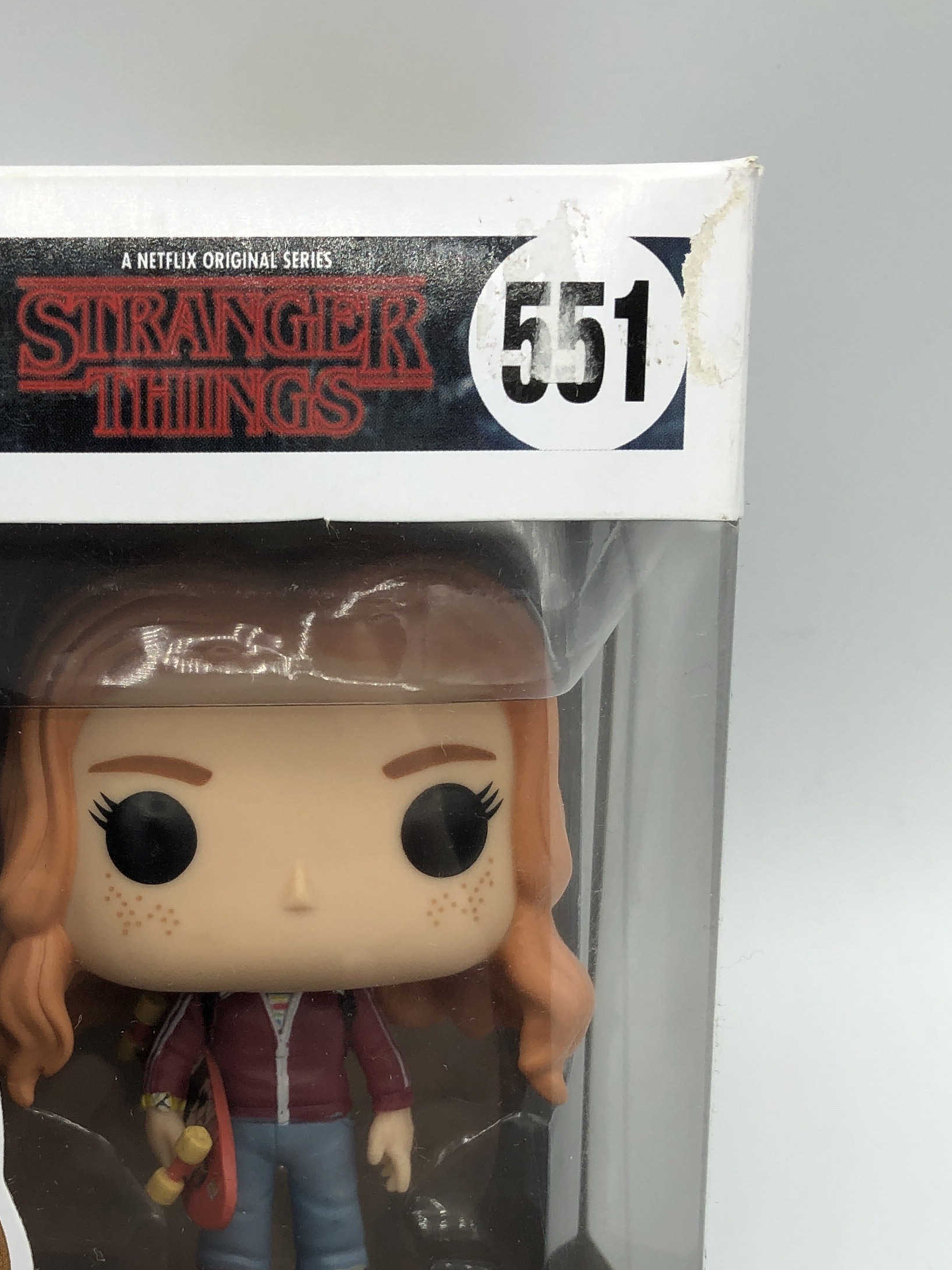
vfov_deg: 36.3
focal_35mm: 52
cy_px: 876
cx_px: 163
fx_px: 1907
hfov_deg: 27.4
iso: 20
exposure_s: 1/414
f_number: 1.8
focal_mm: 4
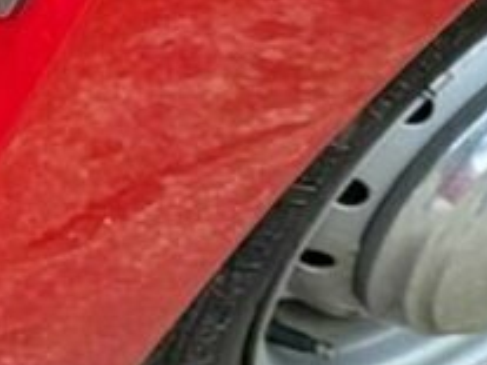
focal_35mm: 151
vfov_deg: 9.3
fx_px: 2123
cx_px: -725
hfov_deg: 10.9
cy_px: -339
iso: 50
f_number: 1.8
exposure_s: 1/100
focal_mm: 5.4
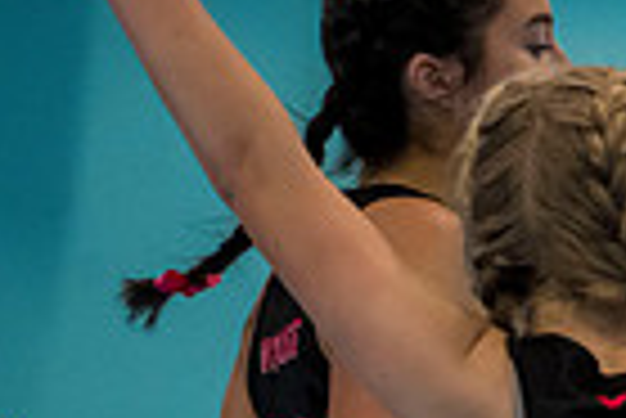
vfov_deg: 1.6
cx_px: 1302
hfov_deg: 2.5
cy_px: 631
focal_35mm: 835
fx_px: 14535
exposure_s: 1/500
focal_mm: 200
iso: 5000
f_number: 4
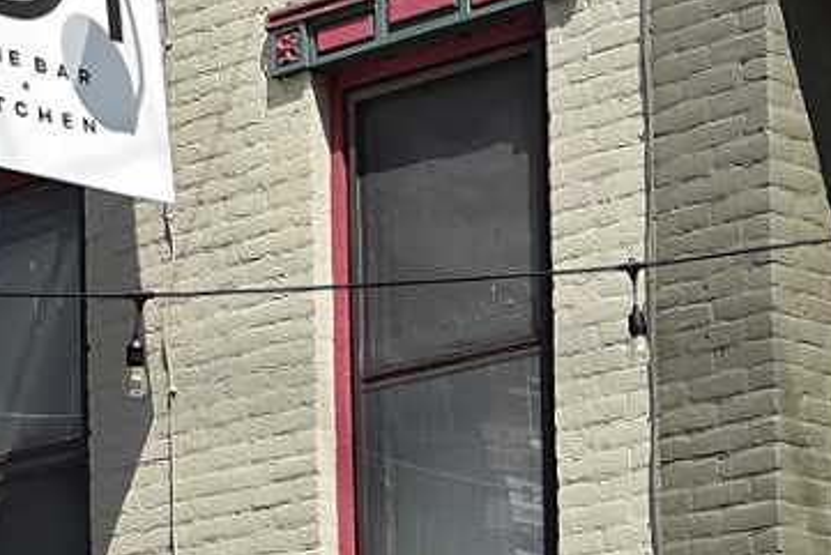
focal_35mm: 136
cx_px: 785
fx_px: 3140
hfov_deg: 14.9
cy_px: 789
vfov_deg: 9.8
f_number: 10
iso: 100
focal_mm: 24
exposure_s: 1/160
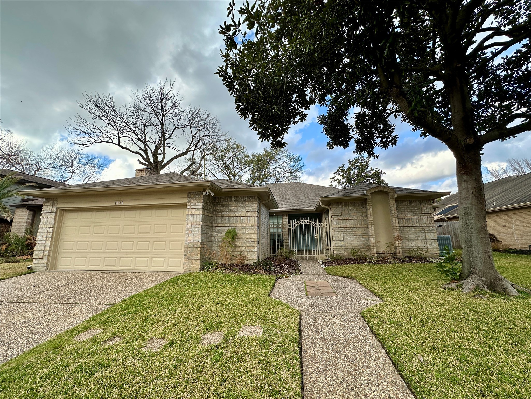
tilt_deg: +10.9
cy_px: 200
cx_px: 266
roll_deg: +0.4
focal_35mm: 14
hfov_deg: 102.1
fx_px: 215
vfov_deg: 85.7
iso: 40
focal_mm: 2.22
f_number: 2.2
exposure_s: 1/532
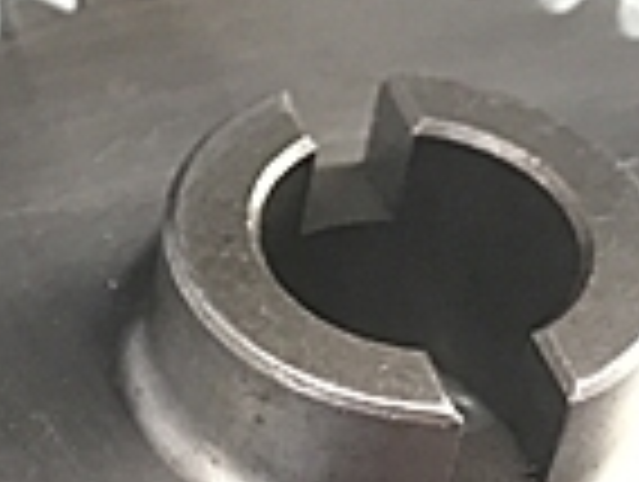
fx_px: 2330
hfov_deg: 15.1
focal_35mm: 126
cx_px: -117
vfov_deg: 11.5
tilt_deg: -50.3
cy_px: 599
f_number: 1.8
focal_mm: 3.99
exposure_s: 1/20
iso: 40
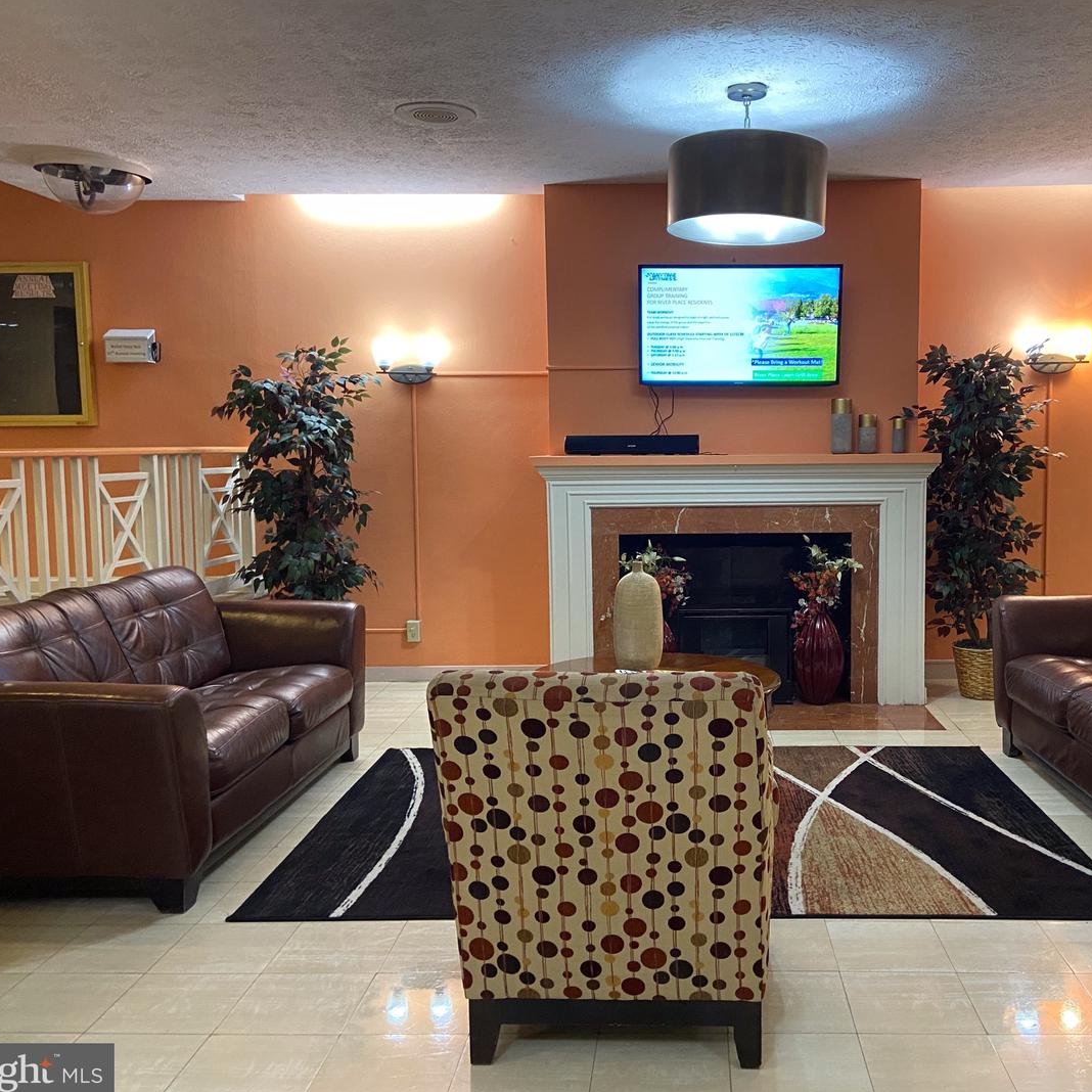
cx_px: 671
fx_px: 1106
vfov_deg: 52.5
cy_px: 550
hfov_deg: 52.1
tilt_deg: -5.1
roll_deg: +0.0
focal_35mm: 31
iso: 320
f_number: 1.8
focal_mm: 4.25
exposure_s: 1/60
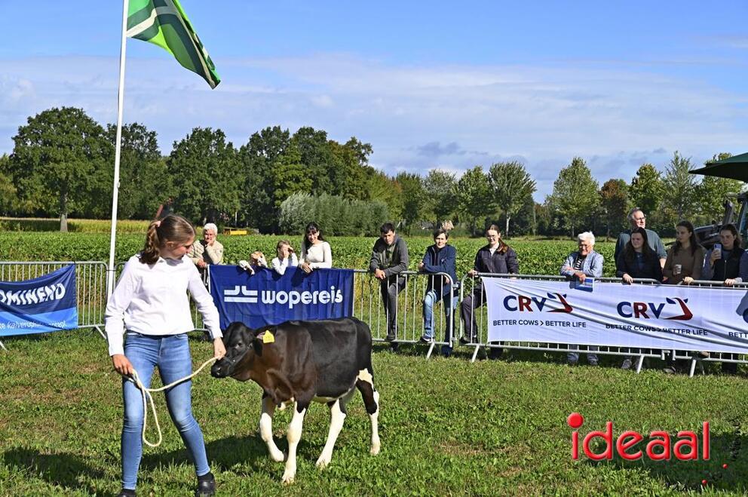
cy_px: 248
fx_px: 1453
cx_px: 374
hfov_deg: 28.9
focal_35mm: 70
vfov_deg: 19.4
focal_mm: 70
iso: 200
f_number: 7.1
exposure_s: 1/640
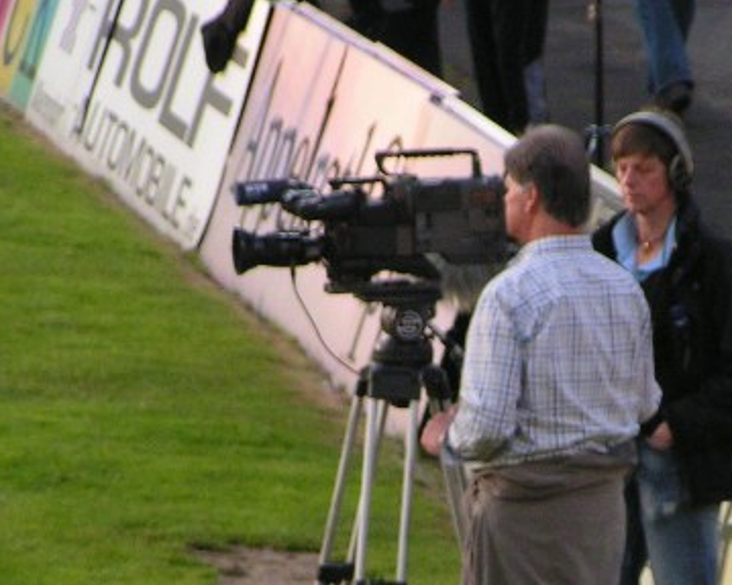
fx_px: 12215
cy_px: 479
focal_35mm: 564
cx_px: 534
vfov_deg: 2.7
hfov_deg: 3.4
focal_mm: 39.6
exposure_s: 1/320
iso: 160
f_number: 3.5
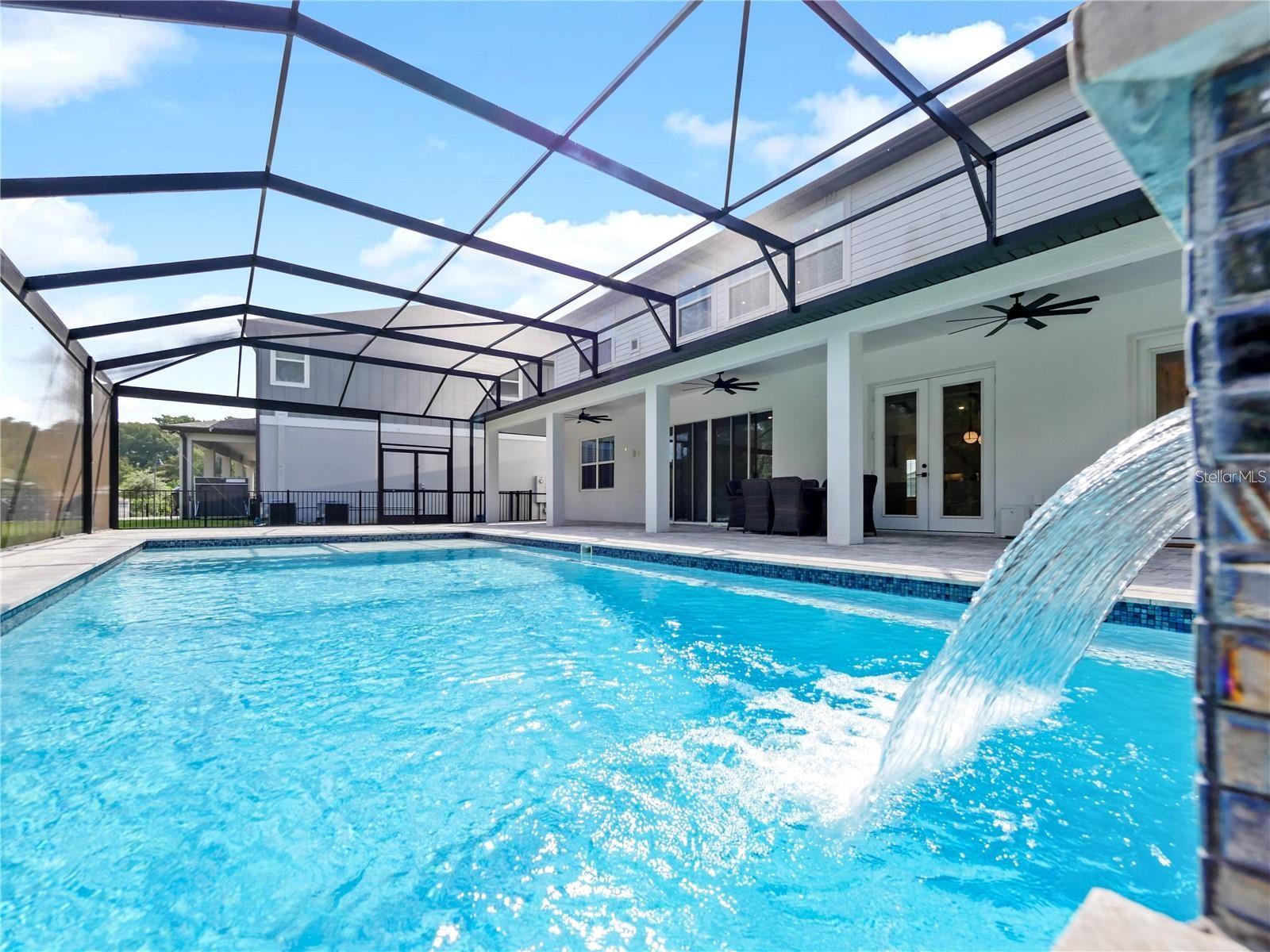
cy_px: 476
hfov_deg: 102.1
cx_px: 635
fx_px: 514
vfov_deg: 85.7
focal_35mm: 14
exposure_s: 1/320
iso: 200
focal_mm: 7
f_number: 6.3
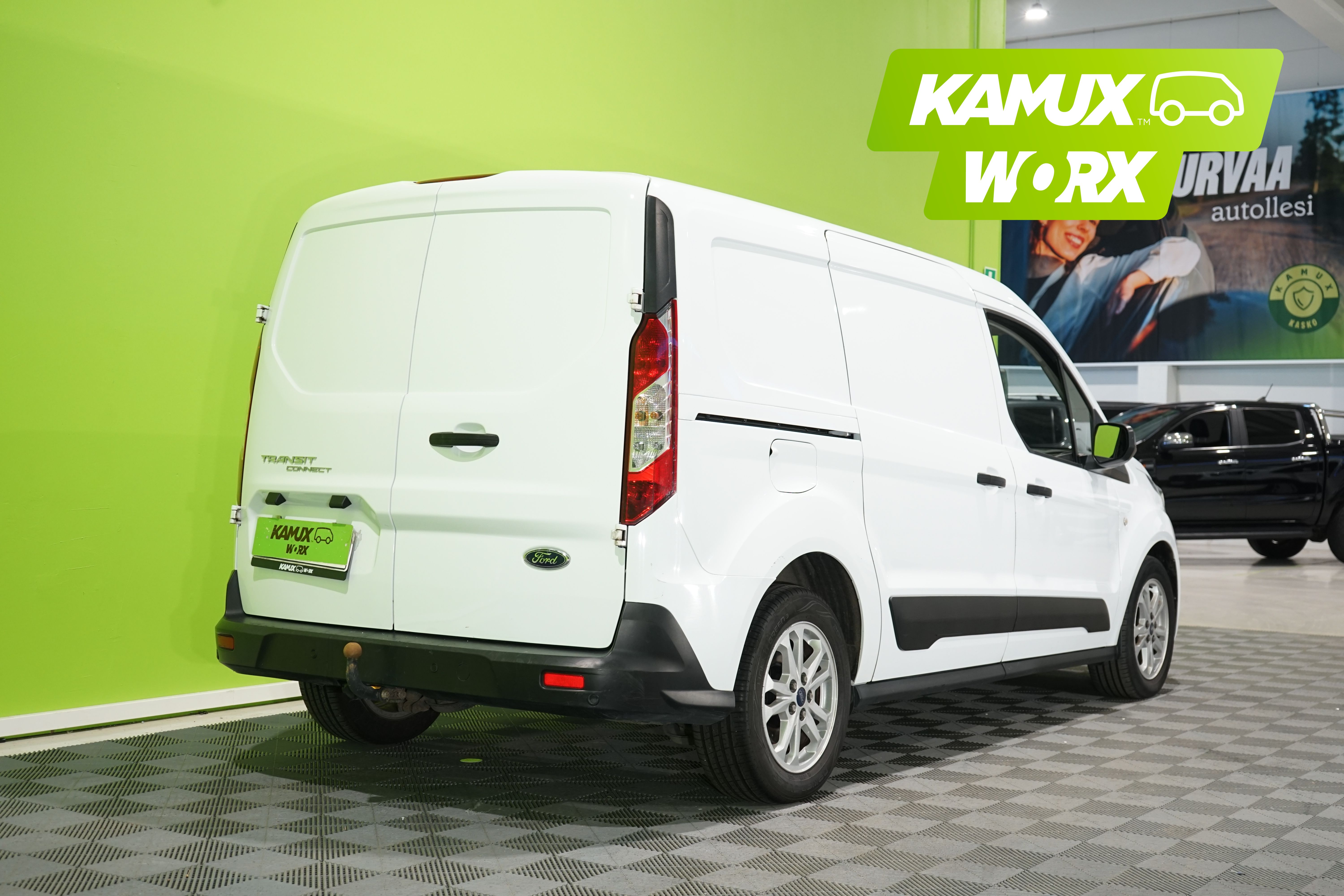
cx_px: 672
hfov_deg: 43.6
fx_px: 1680
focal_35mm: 45
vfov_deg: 29.9
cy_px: 448
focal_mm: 45
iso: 800
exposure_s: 1/30
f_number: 5.6
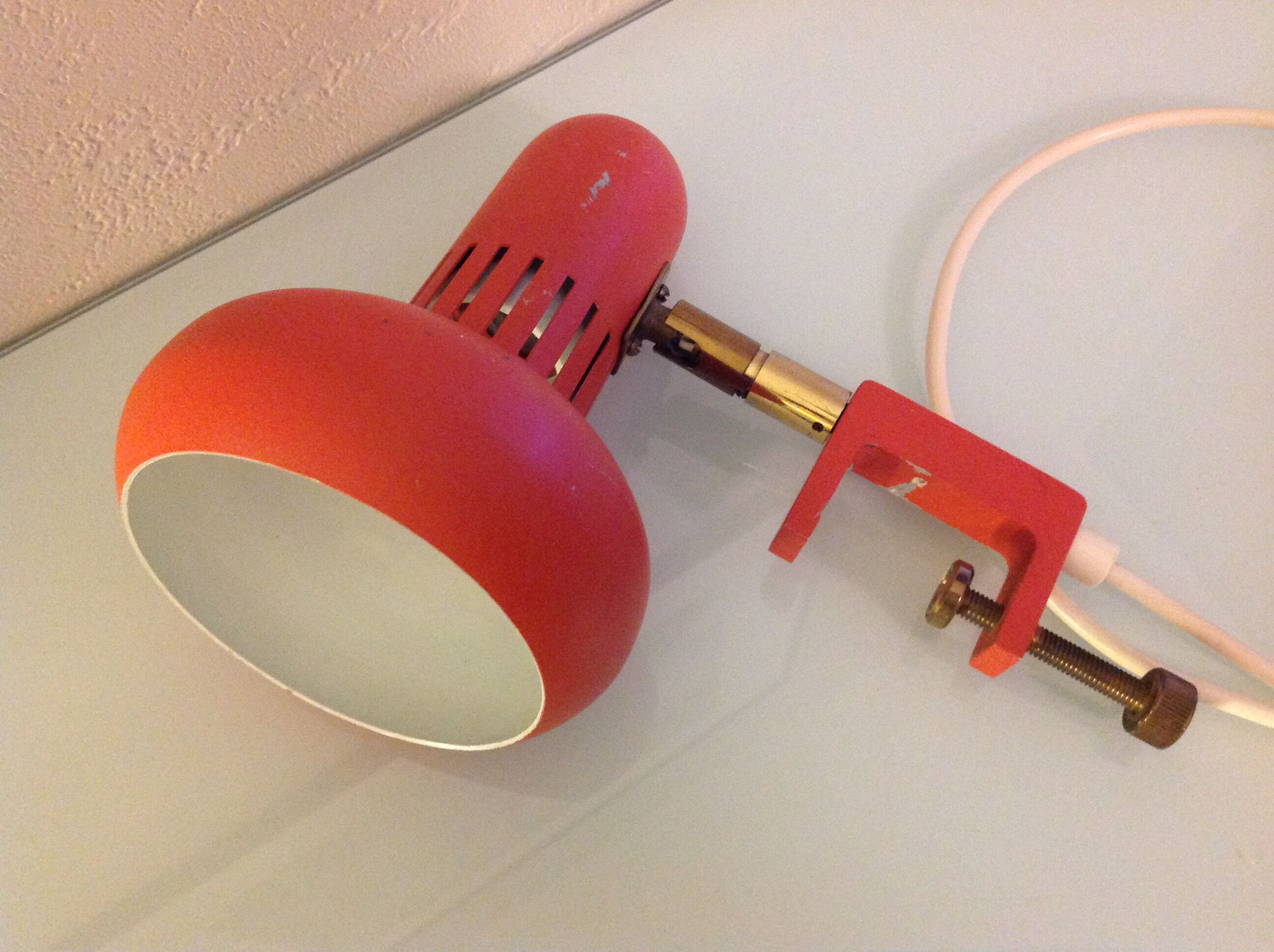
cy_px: 476
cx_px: 637
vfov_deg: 40.6
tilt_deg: -68.2
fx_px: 1286
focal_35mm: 35
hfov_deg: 52.7
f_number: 2.4
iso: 500
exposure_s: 1/17
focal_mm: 4.28
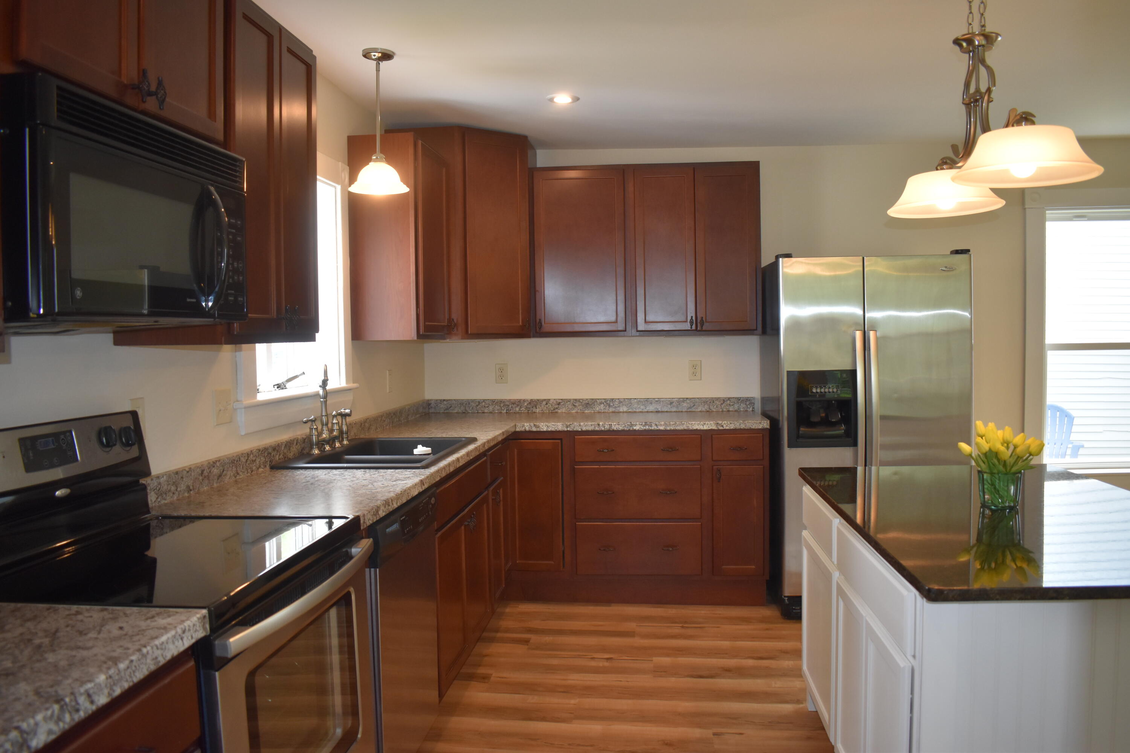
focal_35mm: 27
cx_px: 565
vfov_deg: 47.9
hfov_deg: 67.4
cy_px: 376
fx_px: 847
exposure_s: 1/200
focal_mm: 18
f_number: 4
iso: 800
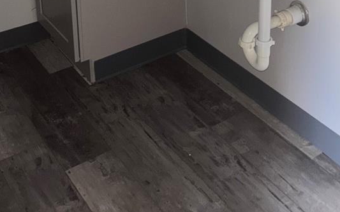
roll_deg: +0.9
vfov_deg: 18.6
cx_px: 174
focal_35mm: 62
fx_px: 574
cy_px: -105
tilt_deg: -15.2
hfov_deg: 33.0
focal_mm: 5.96
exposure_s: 1/4
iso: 125
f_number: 1.6
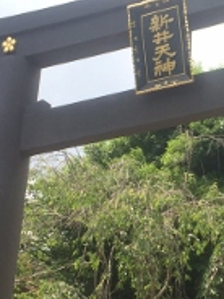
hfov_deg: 14.4
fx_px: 871
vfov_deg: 19.4
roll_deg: +1.0
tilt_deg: +18.9
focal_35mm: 101
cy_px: 185
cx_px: 216
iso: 32
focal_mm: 4.15
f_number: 2.2
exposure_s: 1/695
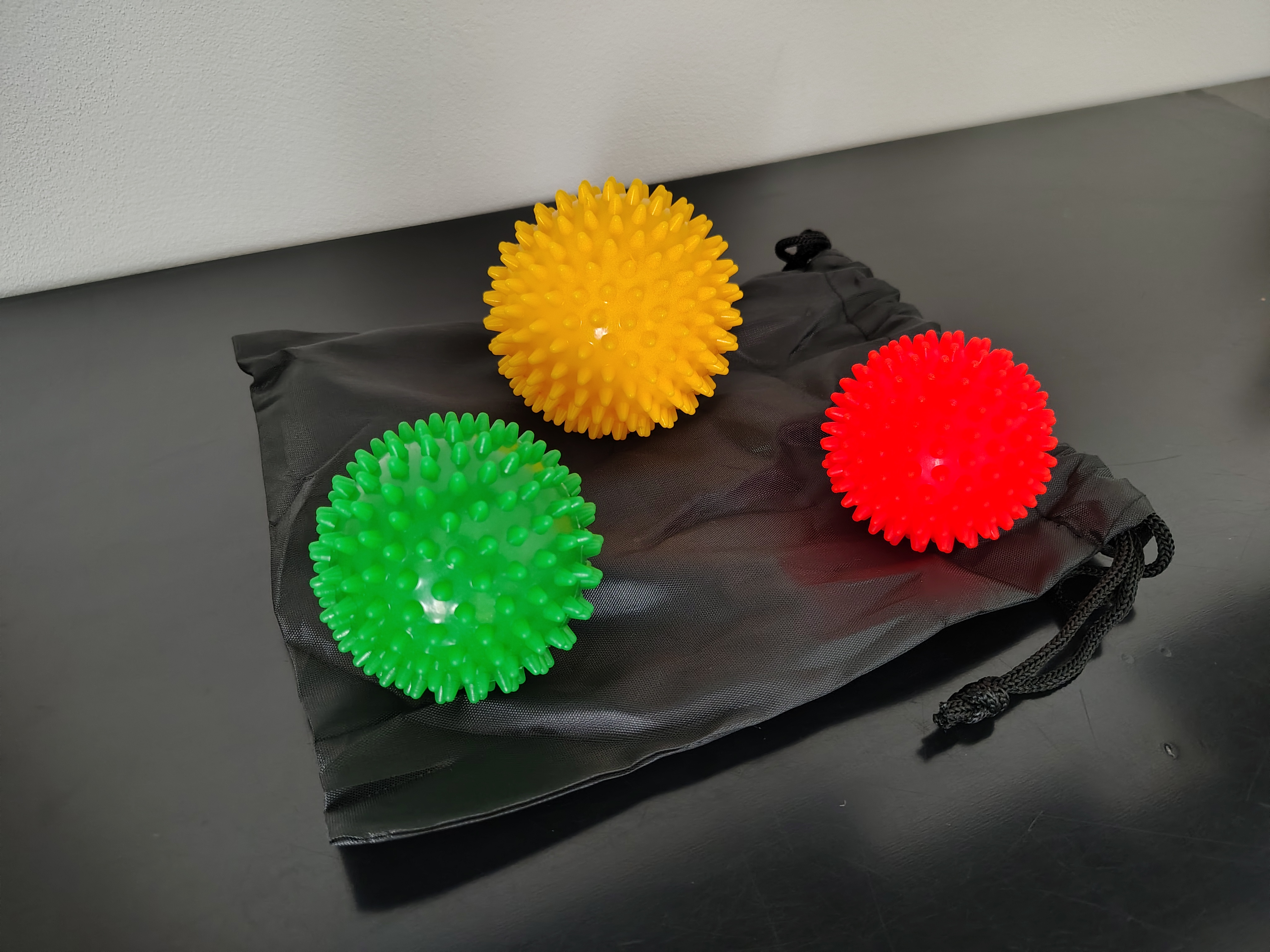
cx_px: 635
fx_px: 881
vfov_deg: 56.8
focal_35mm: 24
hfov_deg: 71.6
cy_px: 476
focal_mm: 5.56
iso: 1282
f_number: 1.8
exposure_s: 1/60
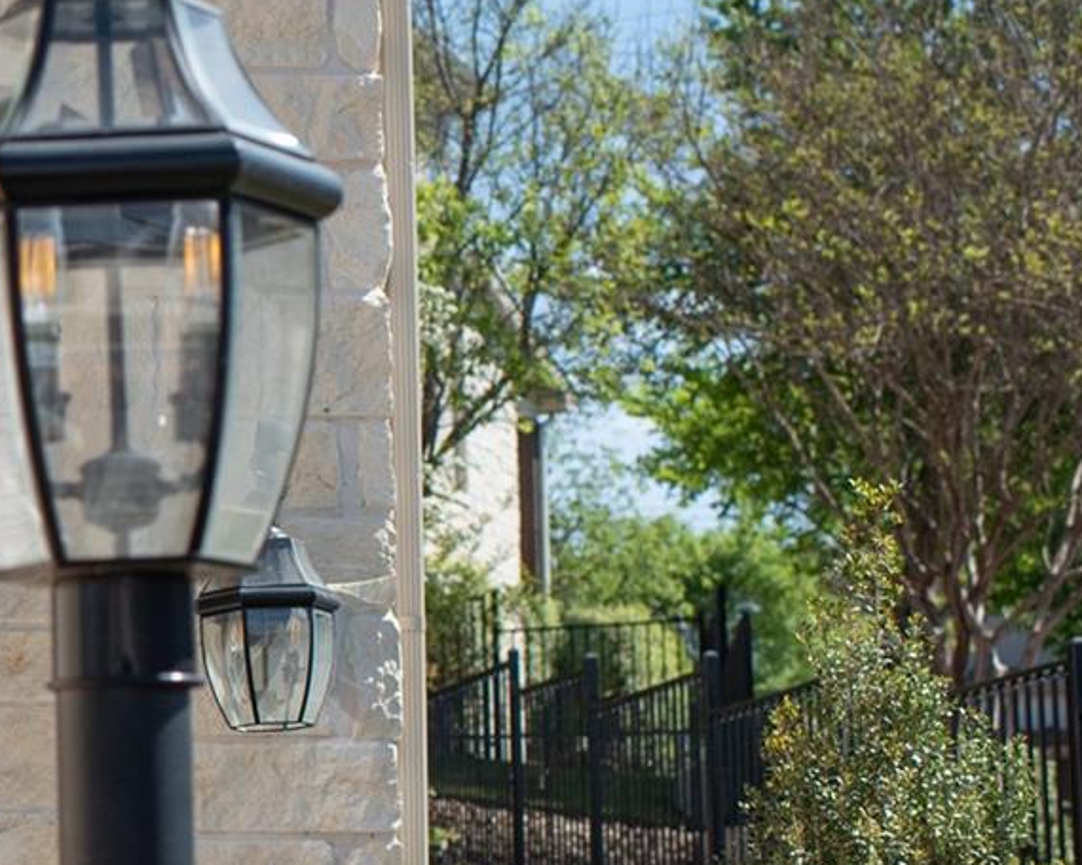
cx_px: -606
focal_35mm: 118
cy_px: 666
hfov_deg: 15.0
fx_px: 3779
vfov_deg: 13.0
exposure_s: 1/3200
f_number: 4.5
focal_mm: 35
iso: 320
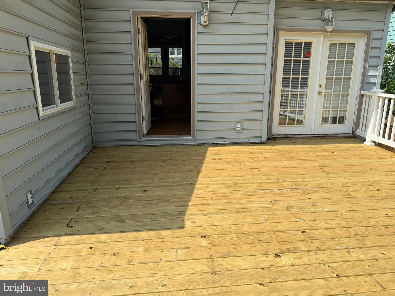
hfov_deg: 71.6
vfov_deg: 56.8
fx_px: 274
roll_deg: -0.7
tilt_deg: -13.3
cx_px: 198
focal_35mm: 24
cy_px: 148
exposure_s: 1/3584
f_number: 1.78
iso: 80
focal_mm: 6.76
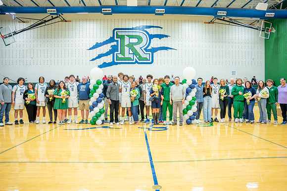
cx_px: 142
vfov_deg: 51.9
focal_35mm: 25
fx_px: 197
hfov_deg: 72.2
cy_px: 96
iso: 3200
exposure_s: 1/500
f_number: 2.8
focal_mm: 24
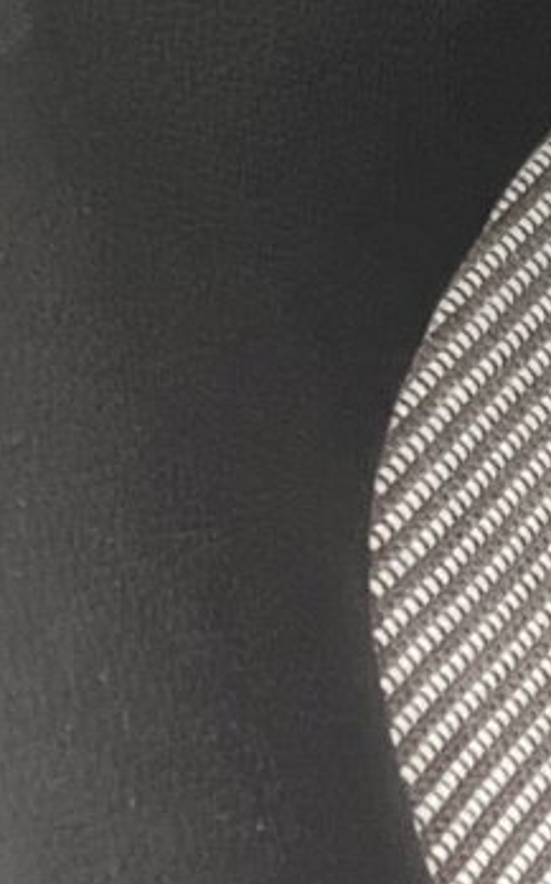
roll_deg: +7.1
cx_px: 2267
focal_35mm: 203
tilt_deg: -35.9
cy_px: 935
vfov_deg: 10.2
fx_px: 4885
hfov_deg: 5.5
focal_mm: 5.1
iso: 80
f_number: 1.6
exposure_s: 1/122
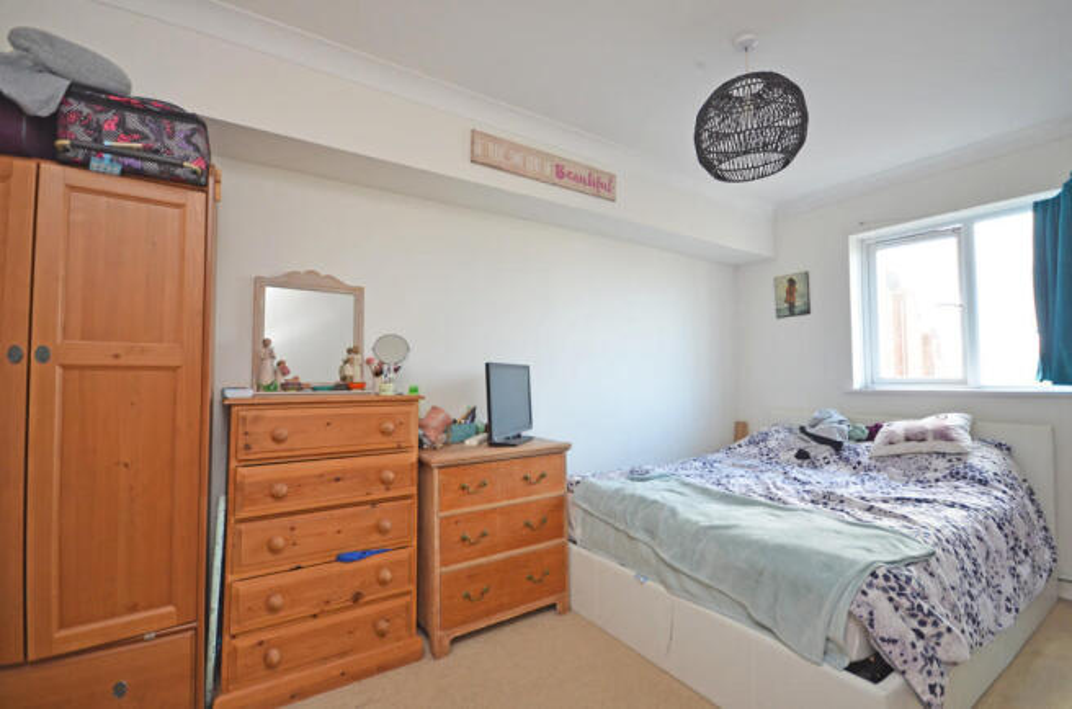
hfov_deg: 100.5
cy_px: 354
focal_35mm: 15
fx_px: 446
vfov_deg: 77.0
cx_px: 536
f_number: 4
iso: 500
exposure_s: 1/60
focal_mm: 10
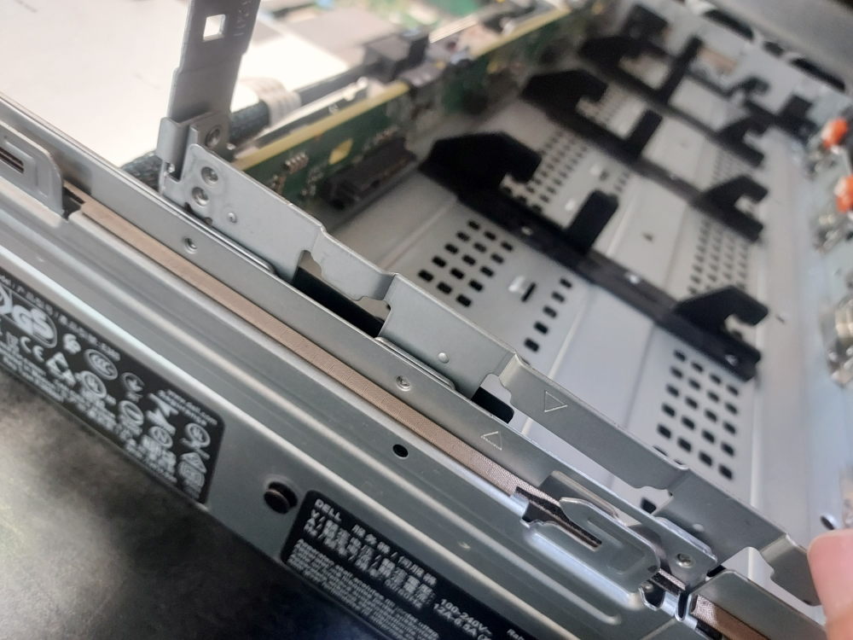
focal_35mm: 24
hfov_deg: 71.6
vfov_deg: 56.8
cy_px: 320
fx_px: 591
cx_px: 426
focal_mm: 4.6
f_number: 1.8
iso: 500
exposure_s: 1/24
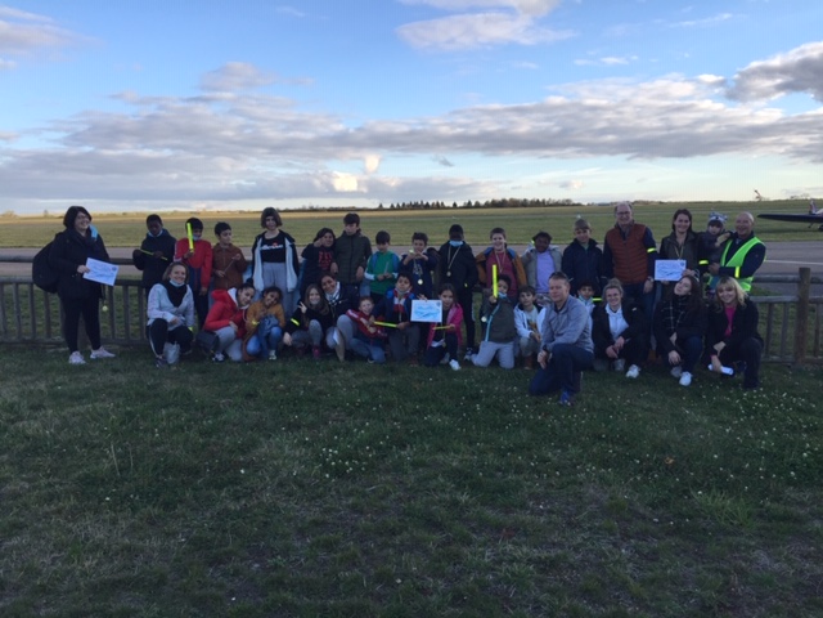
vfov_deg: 48.2
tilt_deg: -7.2
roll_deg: +1.5
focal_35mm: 29
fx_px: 689
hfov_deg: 61.7
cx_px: 412
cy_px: 309
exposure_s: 1/608
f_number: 2.2
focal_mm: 4.15
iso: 32
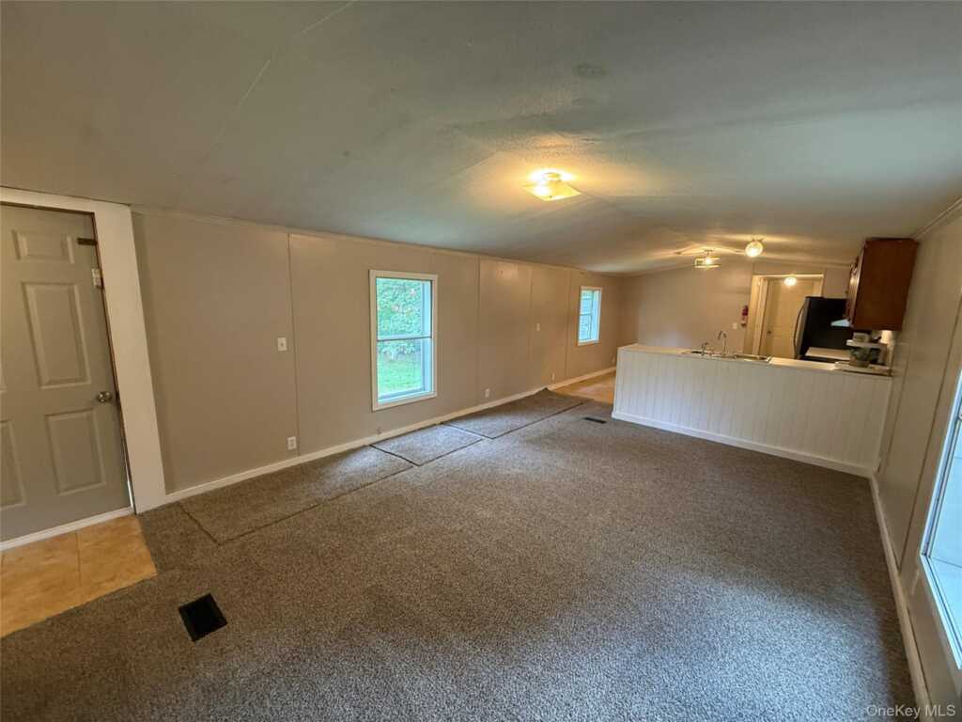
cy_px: 361
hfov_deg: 102.1
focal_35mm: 14
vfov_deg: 85.7
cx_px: 481
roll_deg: -0.8
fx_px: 389
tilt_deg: -7.4
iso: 320
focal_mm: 2.22
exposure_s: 1/60
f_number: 2.2
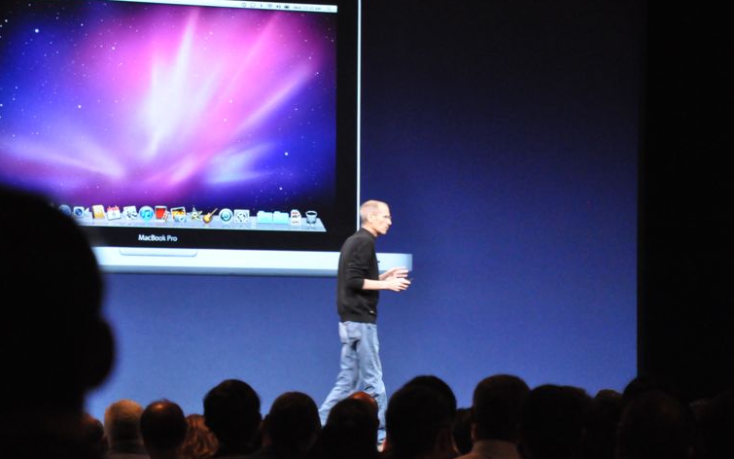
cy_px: 240
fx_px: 3231
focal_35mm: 162
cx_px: 366
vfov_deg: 8.1
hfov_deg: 13.0
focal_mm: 105
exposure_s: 1/30
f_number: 5.6
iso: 2800
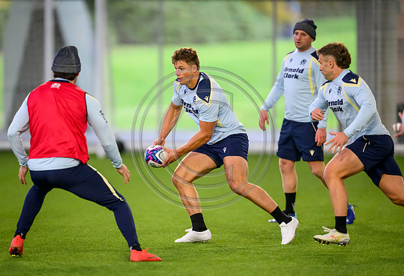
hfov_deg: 4.8
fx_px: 4855
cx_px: 189
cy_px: 132
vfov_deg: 3.3
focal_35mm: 429
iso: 6400
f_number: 3.2
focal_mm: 400
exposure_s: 1/1600
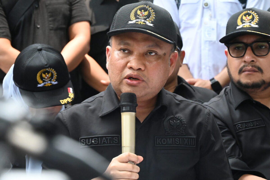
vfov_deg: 9.8
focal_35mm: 140
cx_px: 135
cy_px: 90
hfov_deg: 14.6
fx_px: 1050
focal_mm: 140
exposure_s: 1/1600
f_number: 11
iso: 12800
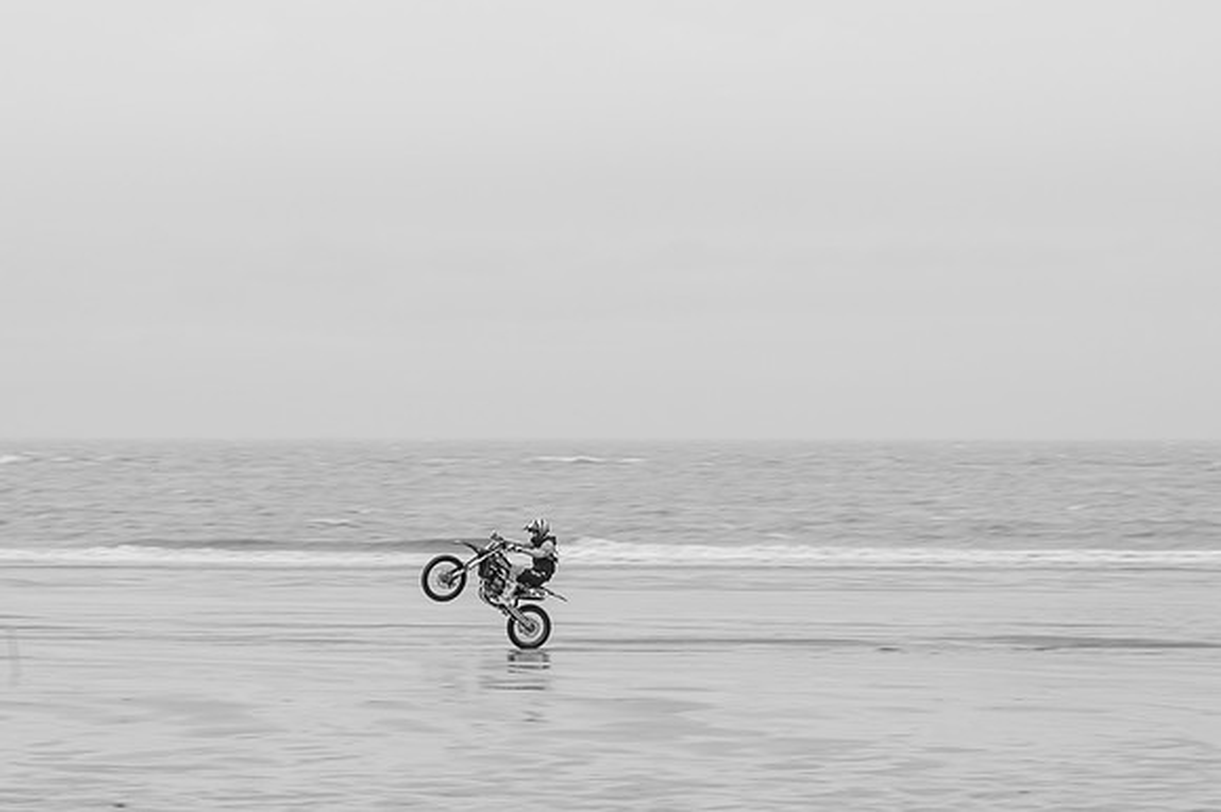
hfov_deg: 13.8
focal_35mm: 149
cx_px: 610
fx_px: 5053
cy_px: 406
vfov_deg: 9.2
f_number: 4
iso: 64
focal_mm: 95
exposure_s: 1/160
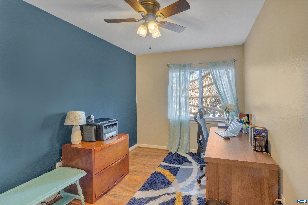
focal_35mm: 16
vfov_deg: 74.6
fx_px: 135
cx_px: 154
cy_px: 102
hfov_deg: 97.6
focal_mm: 10.5
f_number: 11
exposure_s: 1/20
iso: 400
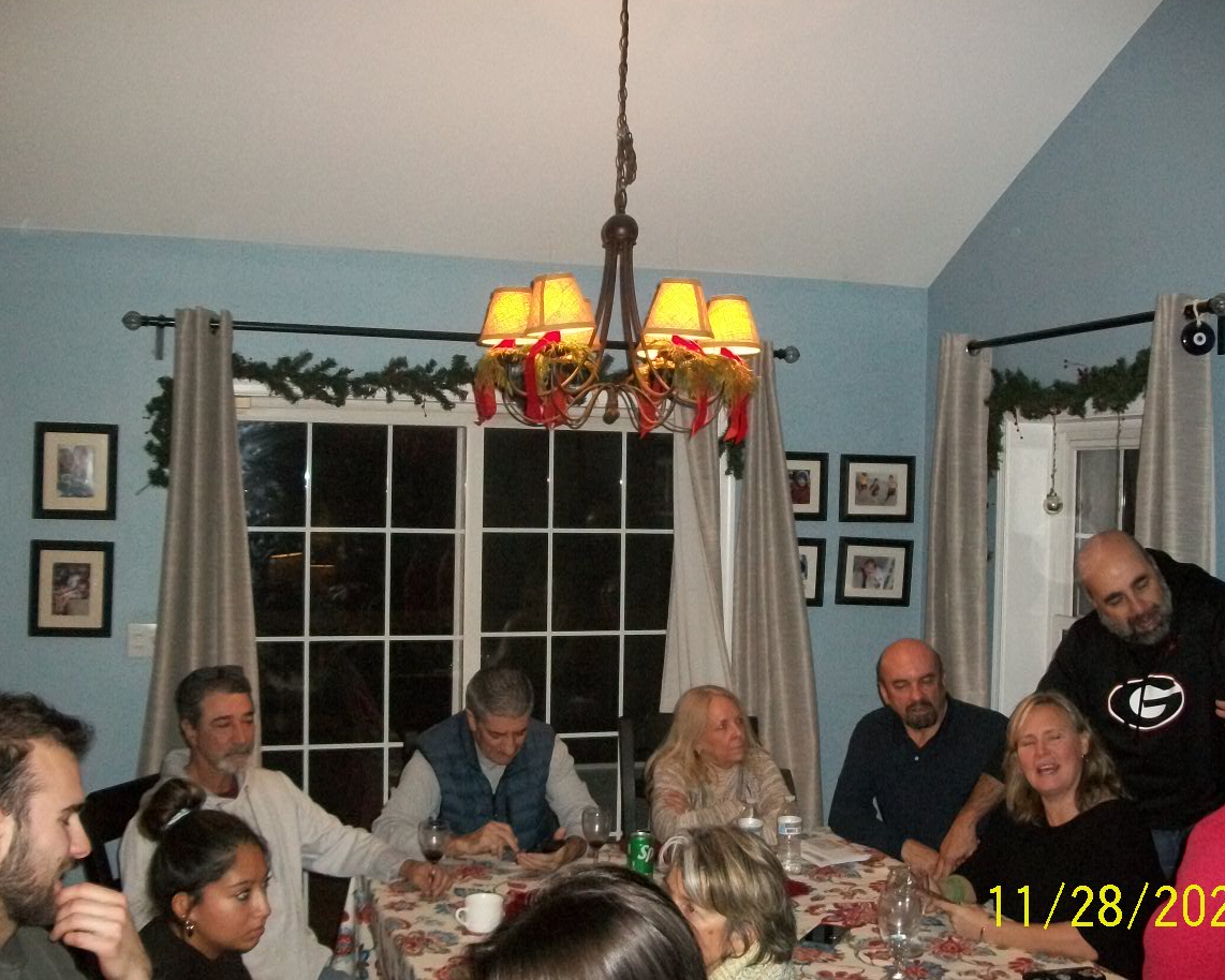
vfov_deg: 42.2
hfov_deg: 51.5
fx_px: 1269
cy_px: 501
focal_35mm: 35
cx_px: 646
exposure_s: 1/125
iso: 400
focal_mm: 5.7
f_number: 2.9
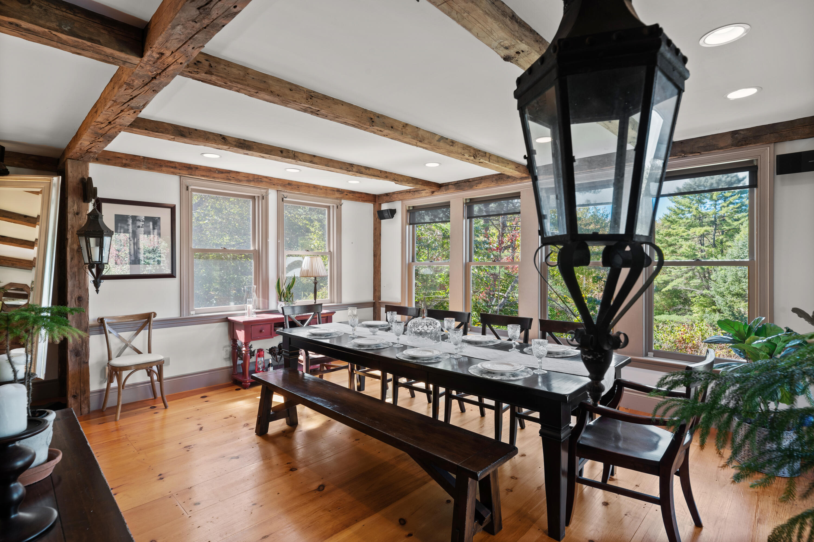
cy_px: 271
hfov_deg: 90.0
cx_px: 407
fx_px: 407
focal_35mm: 18
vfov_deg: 67.3
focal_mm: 18
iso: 320
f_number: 9
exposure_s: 1/4
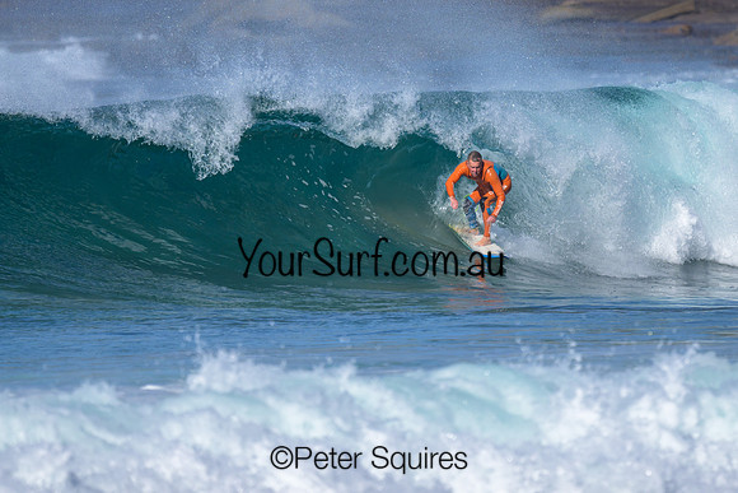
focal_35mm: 1100
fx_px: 22553
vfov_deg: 1.3
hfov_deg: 1.9
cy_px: 193
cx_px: 413
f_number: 6.3
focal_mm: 800
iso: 250
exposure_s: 1/2000
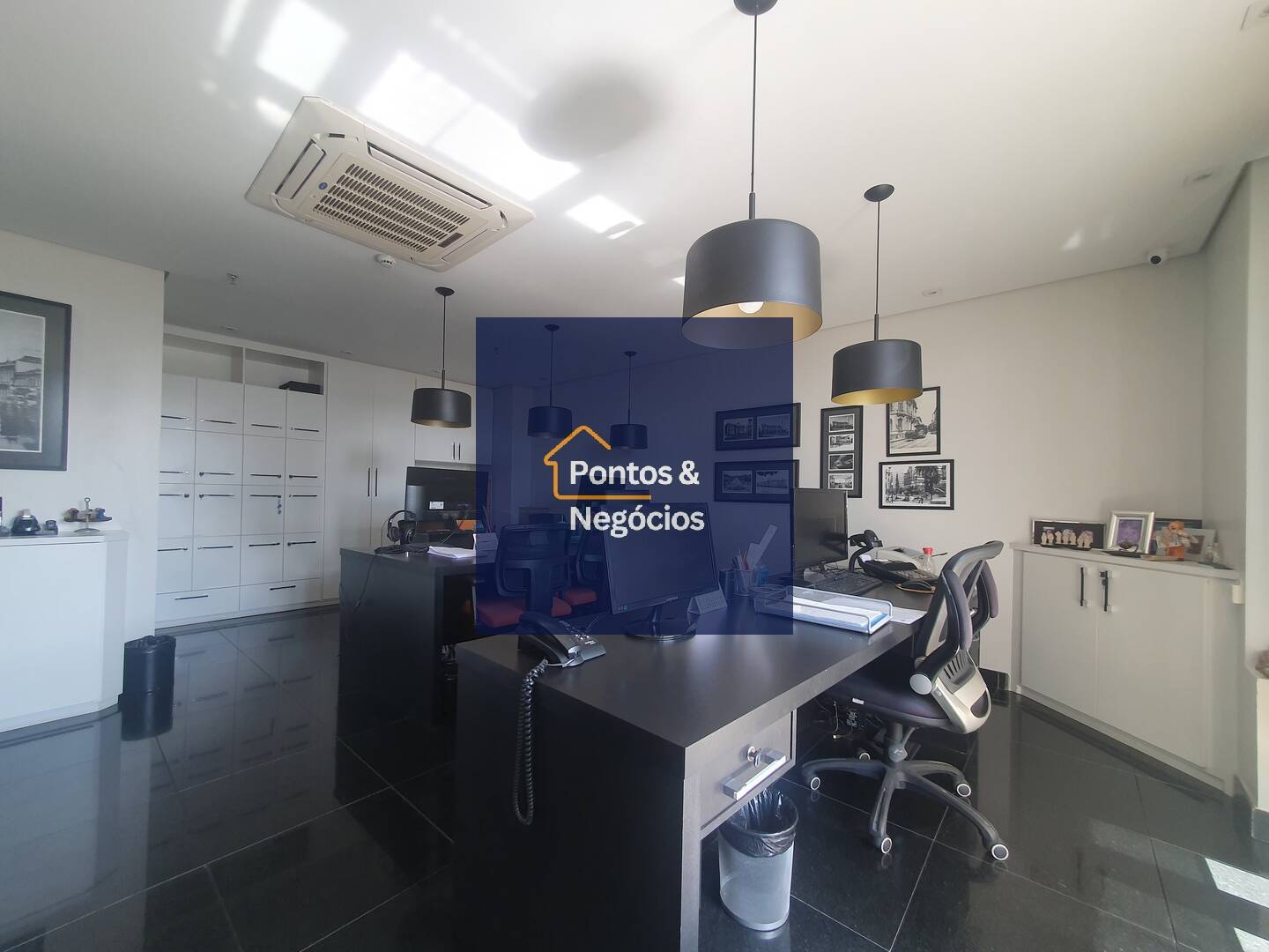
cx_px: 634
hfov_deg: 106.2
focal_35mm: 13
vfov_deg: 89.9
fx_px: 477
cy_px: 476
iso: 80
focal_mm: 1.8
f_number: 2.2
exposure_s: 1/60
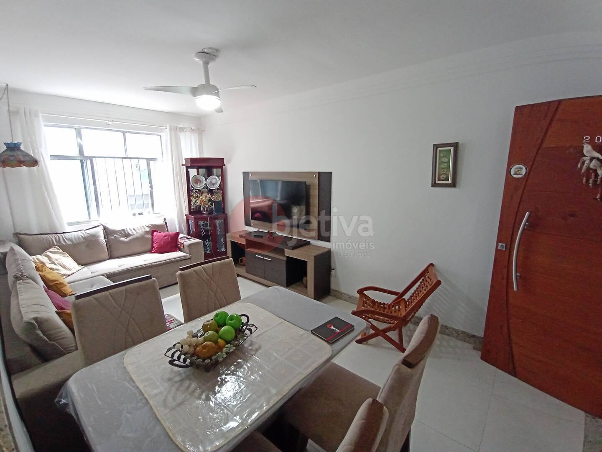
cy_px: 226
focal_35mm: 28
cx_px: 301
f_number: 2.2
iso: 100
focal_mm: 1.66
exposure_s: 1/30
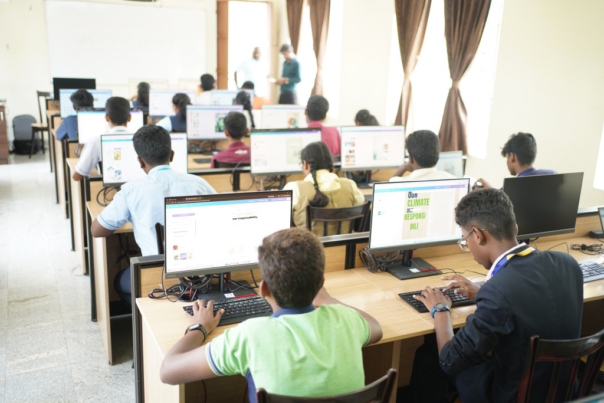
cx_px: 302
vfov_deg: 37.9
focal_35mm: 35
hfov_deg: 54.4
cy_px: 202
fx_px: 587
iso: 400
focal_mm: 35
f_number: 1.8
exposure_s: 1/125
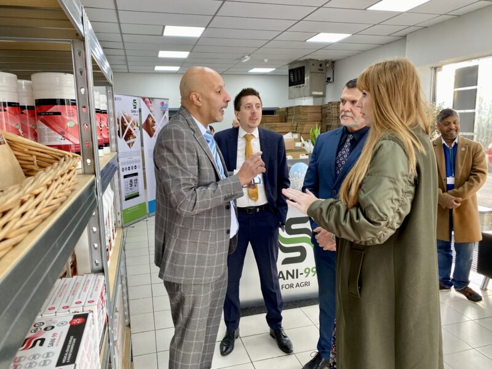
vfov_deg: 53.1
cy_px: 184
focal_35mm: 26
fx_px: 370
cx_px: 246
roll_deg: +0.9
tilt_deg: -8.6
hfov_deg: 67.3
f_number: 1.8
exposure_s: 1/121
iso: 100
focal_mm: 4.25
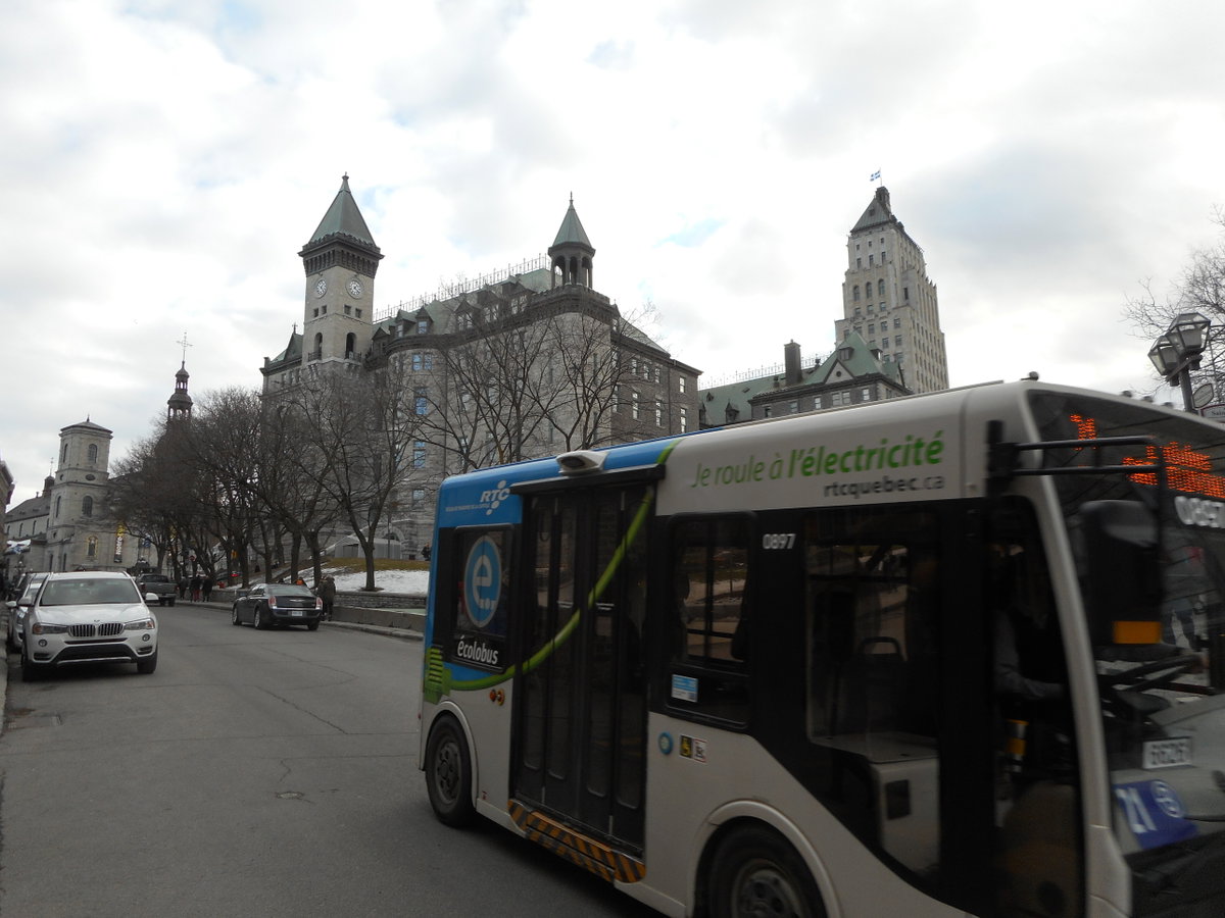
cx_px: 612
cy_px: 459
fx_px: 885
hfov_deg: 69.4
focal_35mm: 25
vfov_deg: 54.9
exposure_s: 1/250
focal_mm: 4.5
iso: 80
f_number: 3.7
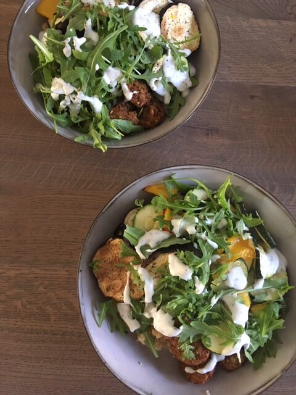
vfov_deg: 61.7
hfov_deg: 48.2
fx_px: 331
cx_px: 148
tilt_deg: -79.9
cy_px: 198
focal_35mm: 29
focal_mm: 4.15
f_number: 2.2
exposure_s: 1/33
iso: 200
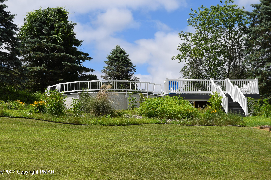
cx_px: 136
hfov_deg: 33.4
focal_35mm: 60
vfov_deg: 22.6
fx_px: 452
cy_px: 90
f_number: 11
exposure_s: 1/500
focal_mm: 40
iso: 200
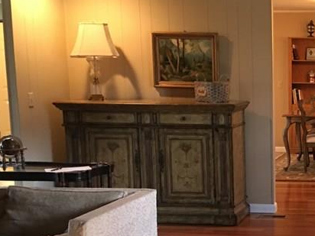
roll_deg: -1.2
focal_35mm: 72
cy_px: 165
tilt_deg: -6.1
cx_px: 362
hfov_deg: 24.8
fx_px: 655
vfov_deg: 20.3
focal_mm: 4.15
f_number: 2.2
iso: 100
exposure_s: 1/8
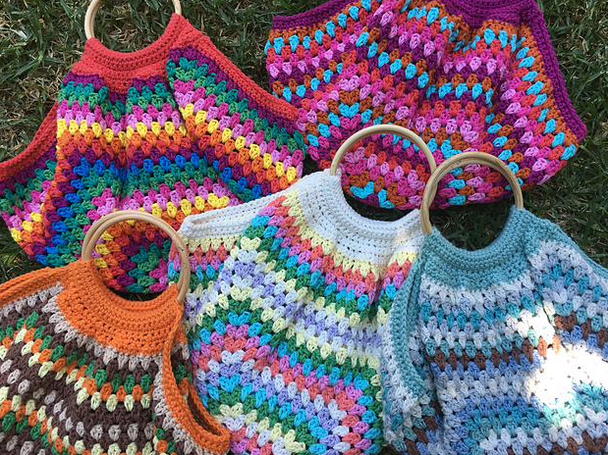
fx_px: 527
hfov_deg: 60.0
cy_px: 223
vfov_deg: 46.8
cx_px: 311
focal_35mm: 30
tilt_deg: -76.8
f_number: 2.2
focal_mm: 4.15
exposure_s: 1/132
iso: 25
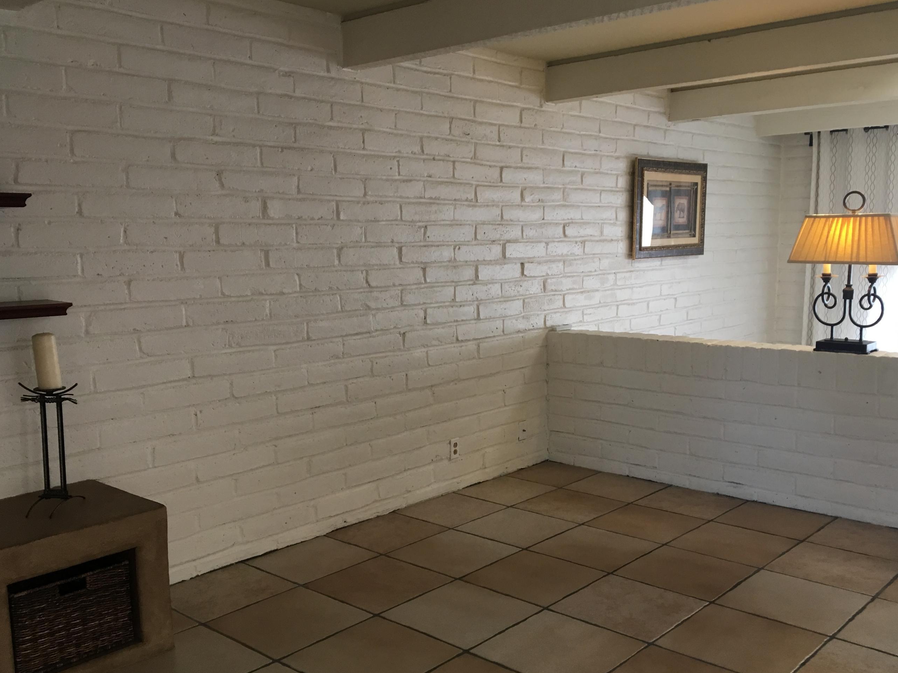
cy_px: 371
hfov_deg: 53.9
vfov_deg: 41.7
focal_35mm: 34
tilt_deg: -8.9
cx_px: 475
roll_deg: +0.3
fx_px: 882
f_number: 2.2
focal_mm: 4.15
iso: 80
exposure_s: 1/30
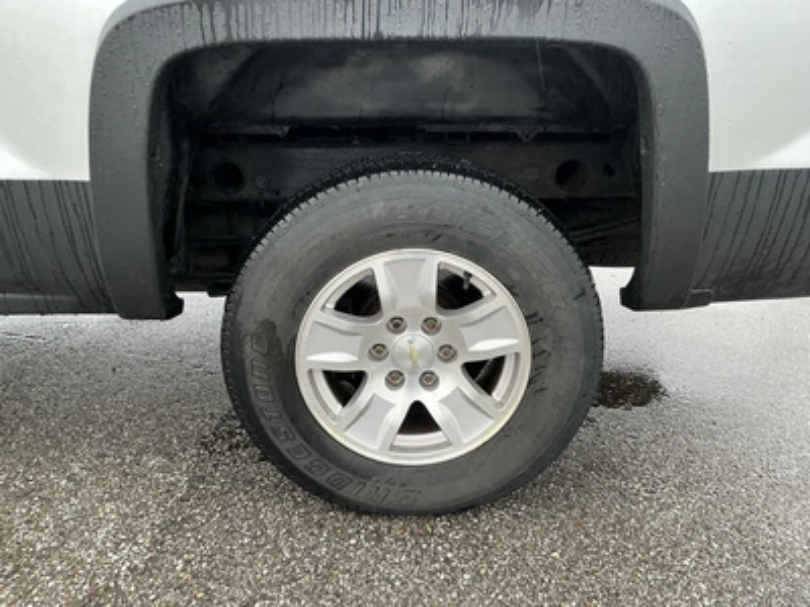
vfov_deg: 49.7
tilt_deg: -22.0
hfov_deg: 63.4
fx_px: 655
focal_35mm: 28
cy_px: 304
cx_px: 405
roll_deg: +2.3
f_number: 1.8
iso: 50
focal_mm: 3
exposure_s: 1/122
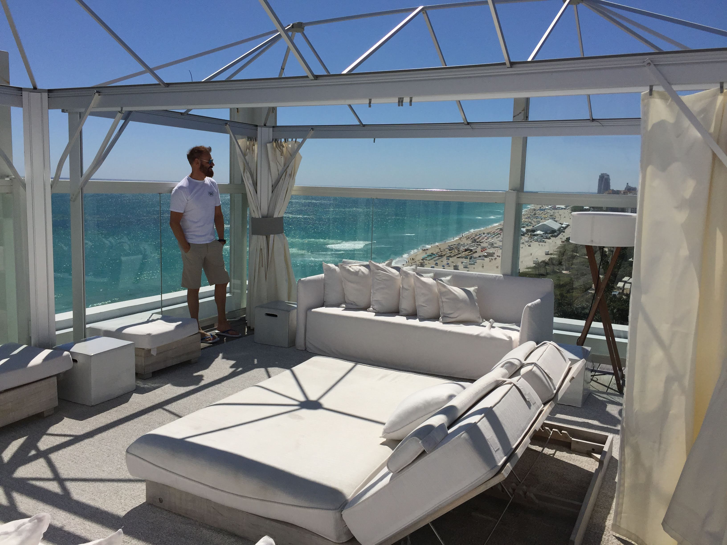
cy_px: 272
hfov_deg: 61.7
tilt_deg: -8.8
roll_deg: -2.8
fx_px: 609
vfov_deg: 48.2
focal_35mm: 29
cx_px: 364
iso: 32
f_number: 2.2
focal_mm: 4.15
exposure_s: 1/9901
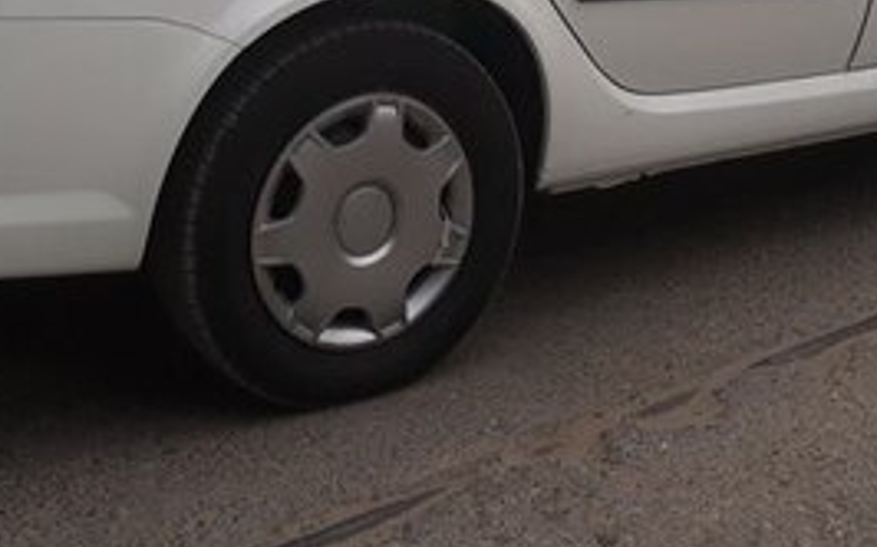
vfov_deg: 17.3
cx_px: 458
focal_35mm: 71
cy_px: -150
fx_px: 1696
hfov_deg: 29.0
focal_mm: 3.71
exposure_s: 1/1848
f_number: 1.7
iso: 40
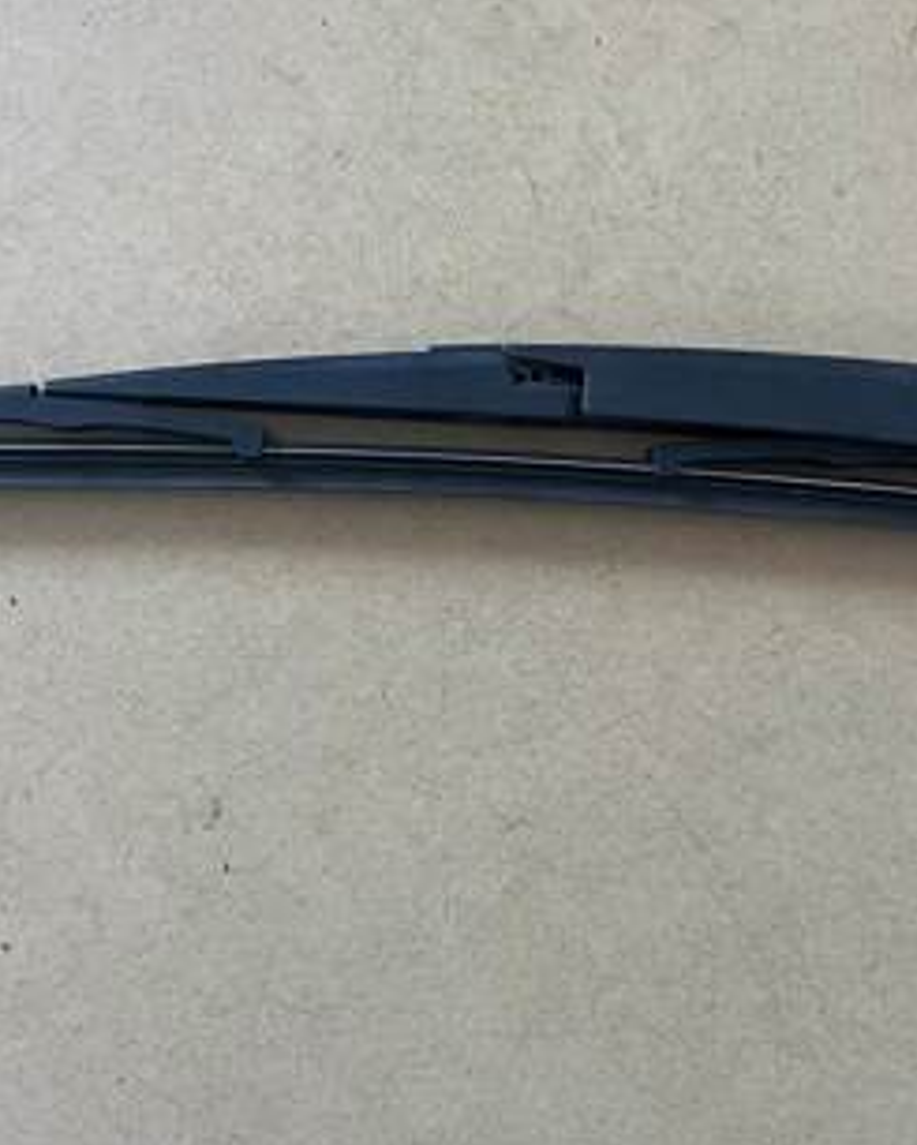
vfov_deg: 35.1
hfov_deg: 28.6
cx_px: 531
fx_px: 1797
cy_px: 415
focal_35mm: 53
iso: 125
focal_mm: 5.1
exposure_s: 1/50
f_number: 1.6
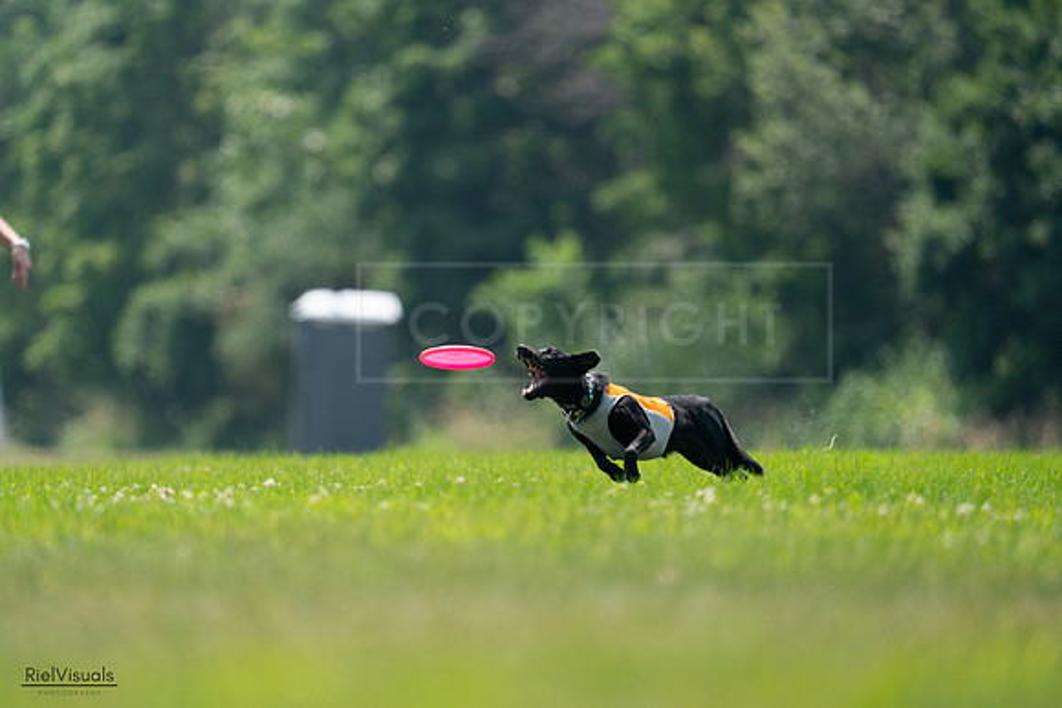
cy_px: 354
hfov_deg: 3.4
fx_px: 17703
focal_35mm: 600
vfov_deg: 2.3
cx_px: 531
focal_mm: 600
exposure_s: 1/4000
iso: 1600
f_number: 6.3
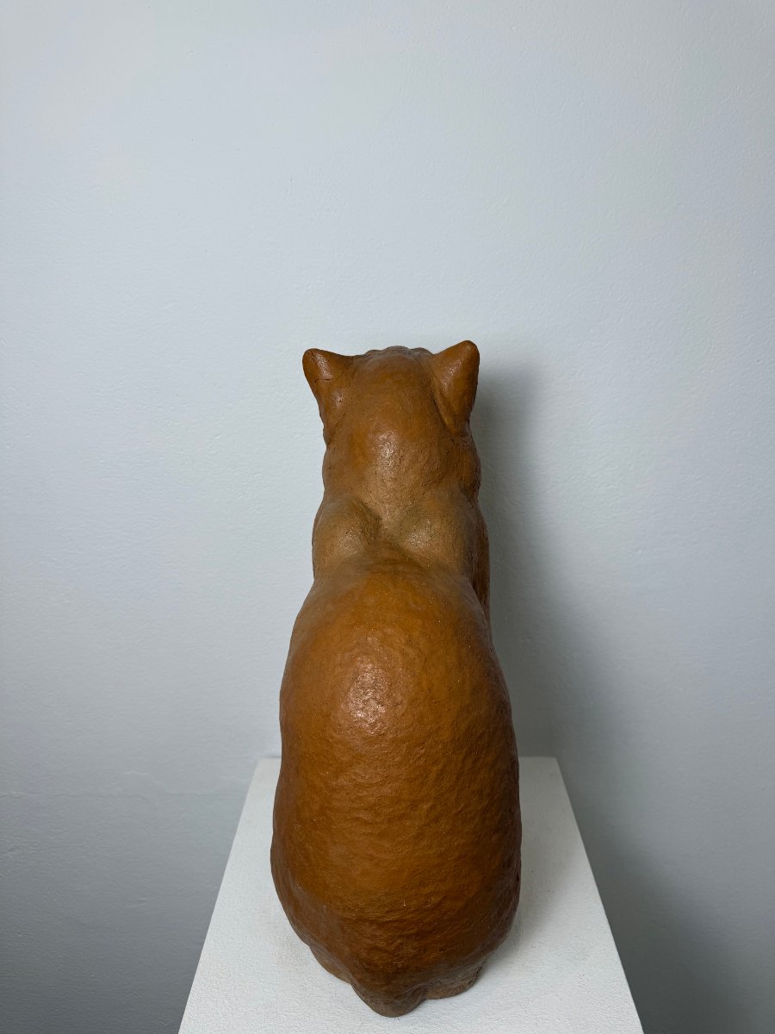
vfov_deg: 71.6
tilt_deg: -18.1
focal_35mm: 24
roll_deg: +1.3
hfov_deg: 56.8
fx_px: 716
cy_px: 517
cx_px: 388
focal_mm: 6.76
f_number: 1.78
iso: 64
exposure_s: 1/251
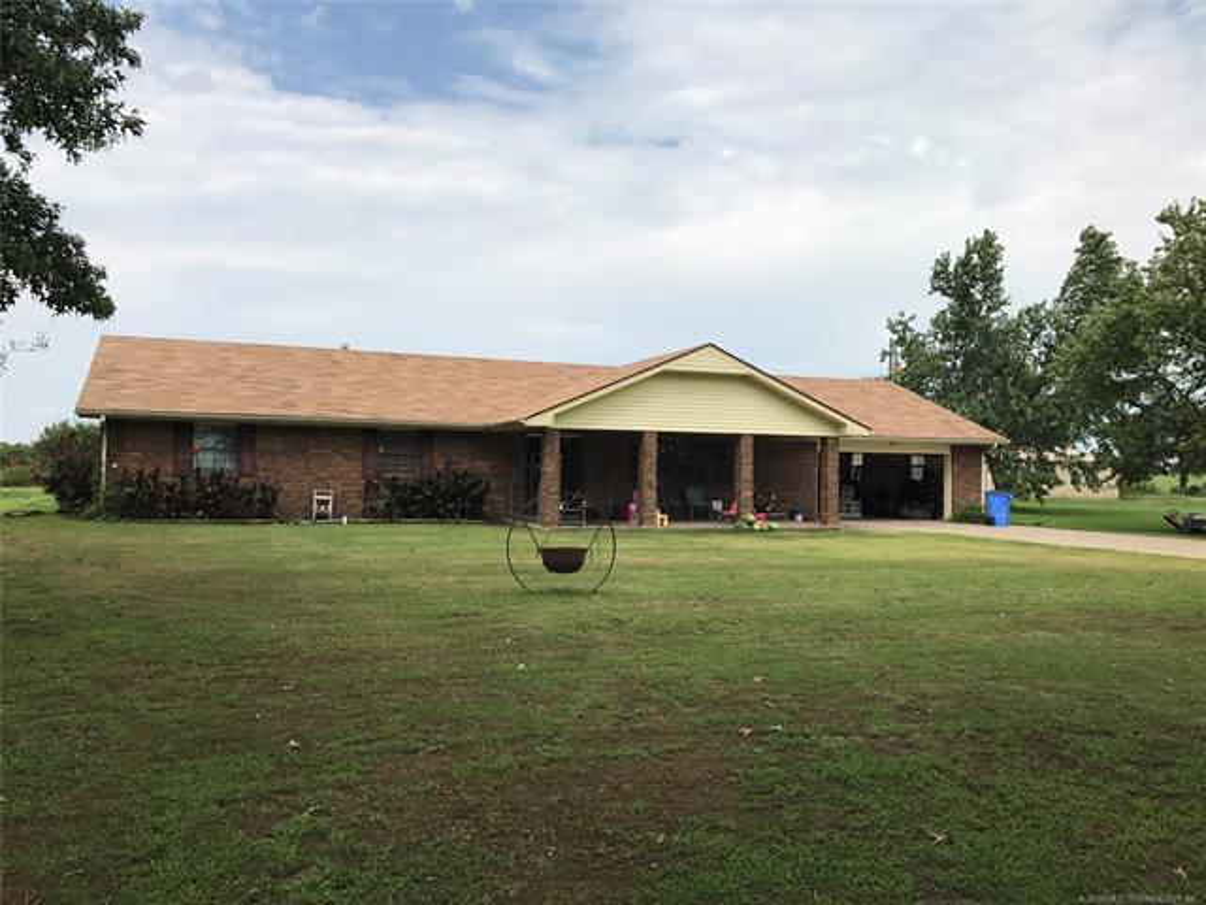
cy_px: 452
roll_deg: -0.6
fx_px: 976
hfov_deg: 63.4
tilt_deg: +1.8
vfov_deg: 49.7
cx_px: 603
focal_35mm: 28
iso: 20
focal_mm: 3.99
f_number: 1.8
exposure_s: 1/2660
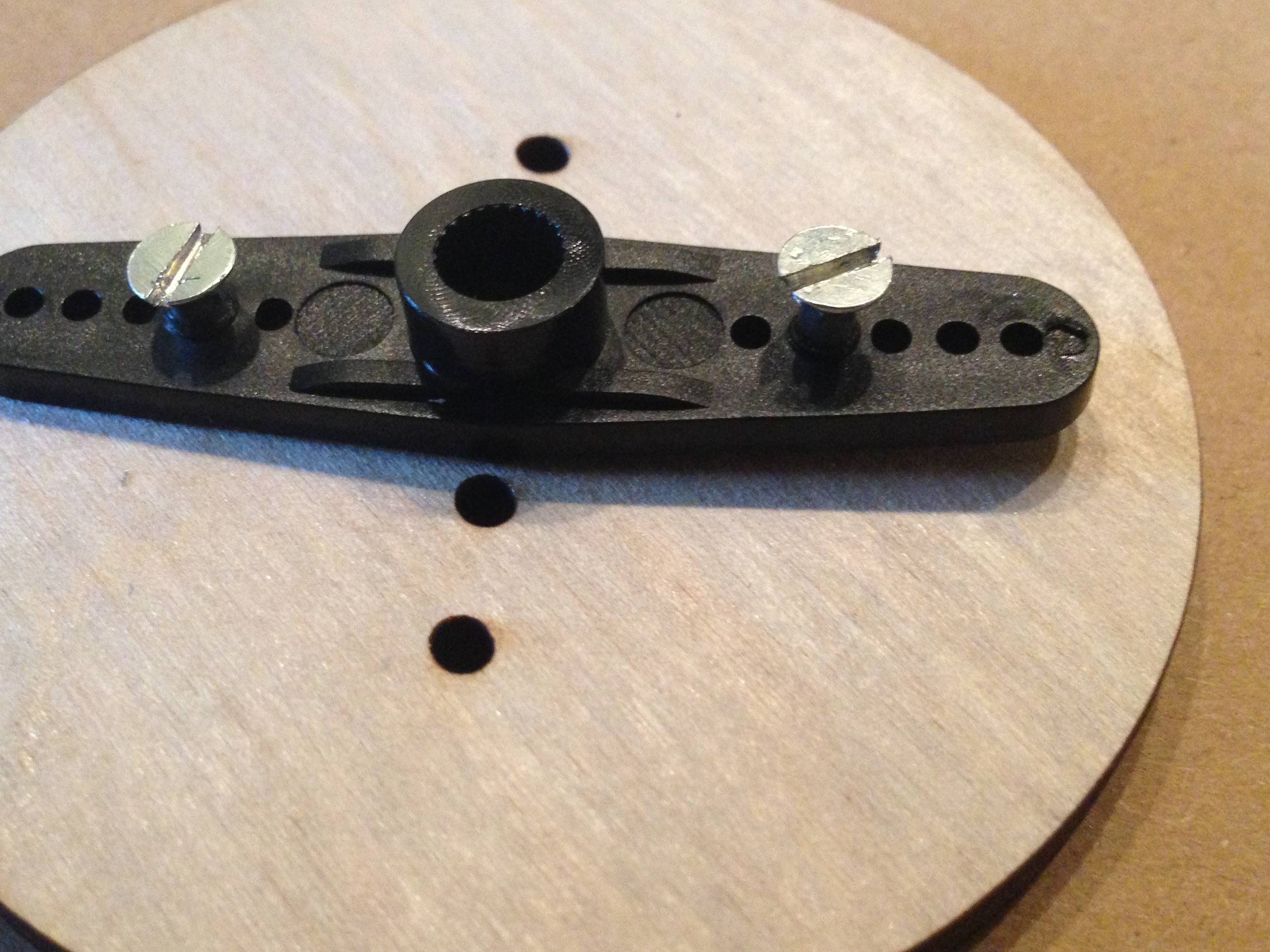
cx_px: 577
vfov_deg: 34.3
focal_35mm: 42
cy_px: 518
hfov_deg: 44.7
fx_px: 1541
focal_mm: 4.12
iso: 320
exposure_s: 1/20
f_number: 2.4
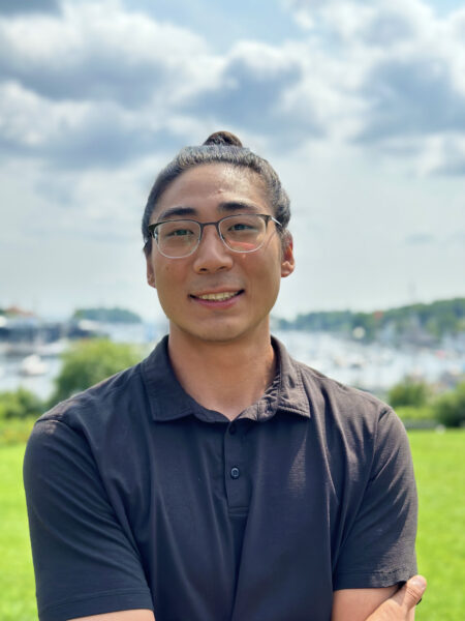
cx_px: 232
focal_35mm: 48
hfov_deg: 30.3
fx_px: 860
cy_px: 310
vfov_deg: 39.7
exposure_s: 1/5000
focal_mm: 6.86
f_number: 1.78
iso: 100
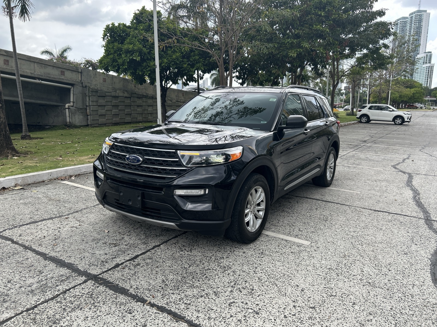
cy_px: 164
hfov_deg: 67.3
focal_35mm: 26
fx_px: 328
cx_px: 218
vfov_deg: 53.1
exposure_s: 1/949
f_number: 1.5
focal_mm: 5.7
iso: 50
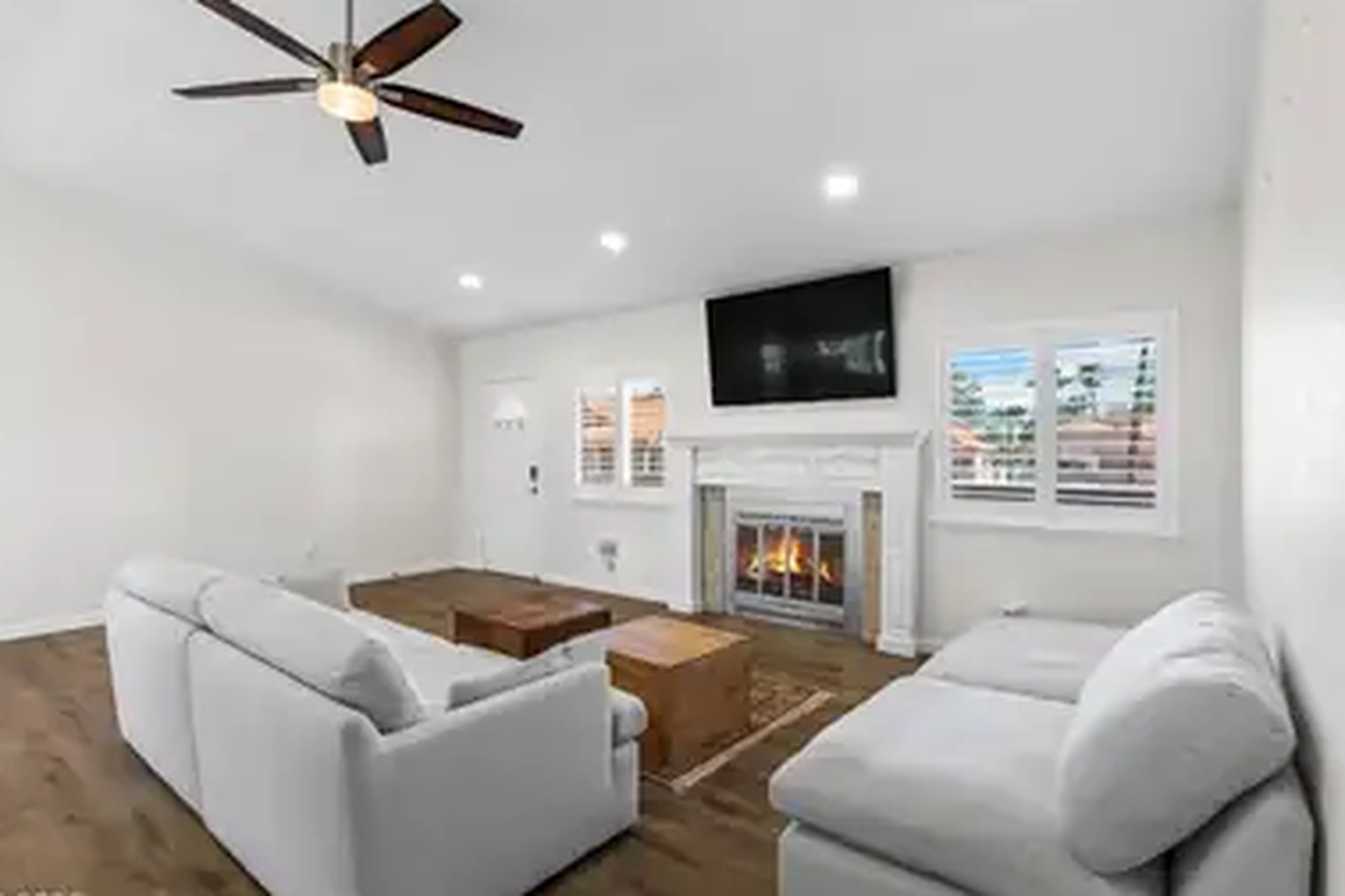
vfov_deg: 67.4
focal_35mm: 18
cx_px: 658
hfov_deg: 90.0
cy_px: 450
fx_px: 672
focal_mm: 17
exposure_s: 1/4
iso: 400
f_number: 8
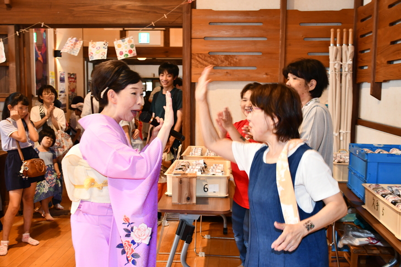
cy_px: 134
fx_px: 434
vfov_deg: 34.2
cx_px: 200
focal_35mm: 39
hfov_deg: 49.6
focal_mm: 26
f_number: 4
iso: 2000
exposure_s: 1/60
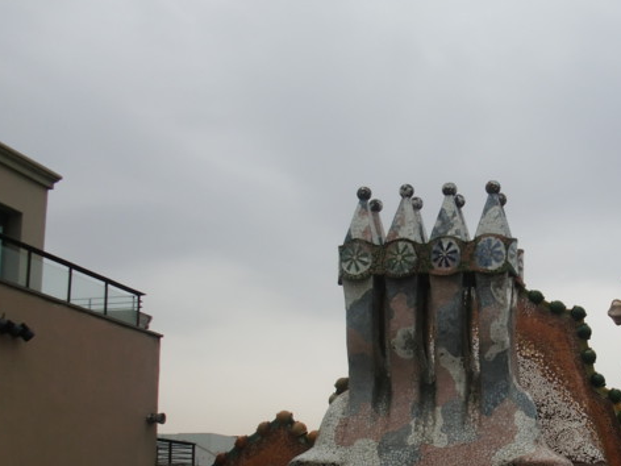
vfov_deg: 23.7
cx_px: 491
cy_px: 366
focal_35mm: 61
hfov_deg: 30.9
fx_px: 1094
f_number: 2.8
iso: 64
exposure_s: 1/320
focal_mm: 6.3
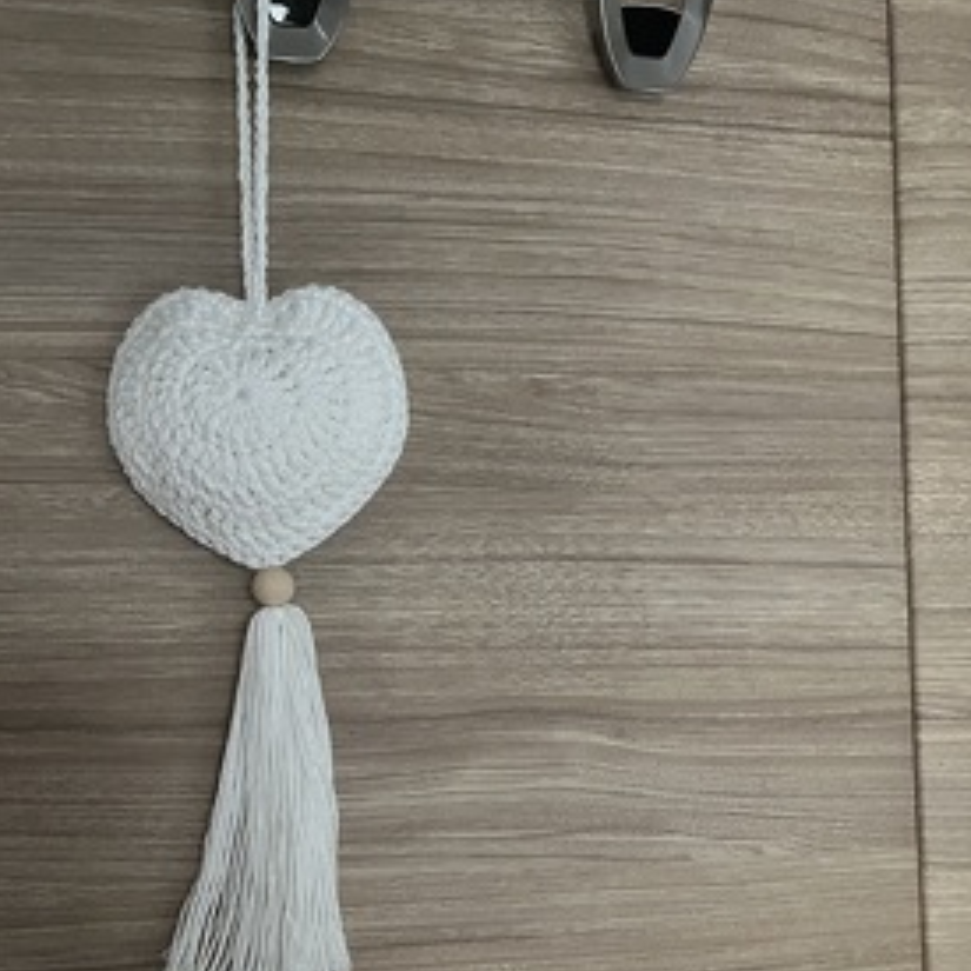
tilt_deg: +1.3
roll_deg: +1.8
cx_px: 374
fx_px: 1238
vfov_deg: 42.5
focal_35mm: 39
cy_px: 600
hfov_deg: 42.6
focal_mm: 5.1
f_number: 1.6
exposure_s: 1/33
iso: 640
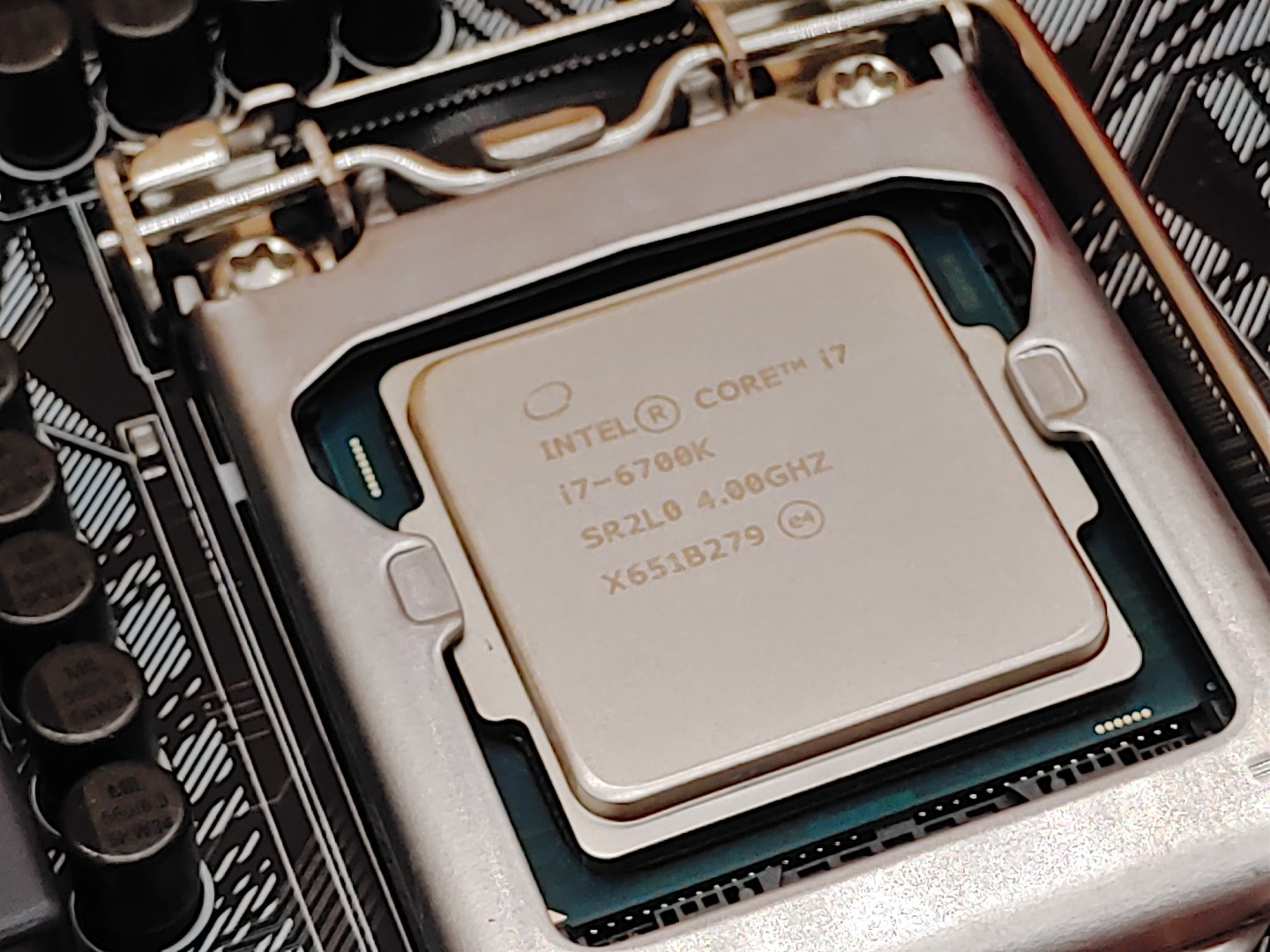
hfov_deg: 21.5
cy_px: 476
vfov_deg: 16.2
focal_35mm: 91
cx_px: 635
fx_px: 3339
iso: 50
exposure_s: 1/250
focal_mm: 4.36
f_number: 1.8
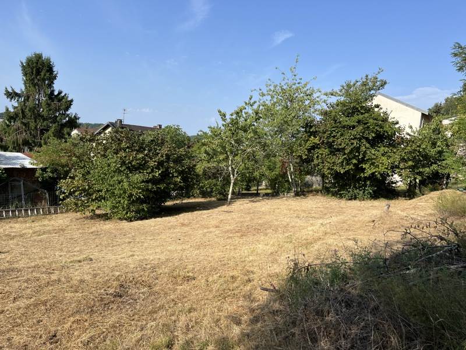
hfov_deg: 67.3
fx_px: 350
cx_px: 233
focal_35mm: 26
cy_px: 175
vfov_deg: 53.1
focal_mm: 5.1
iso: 50
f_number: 1.6
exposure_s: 1/2825
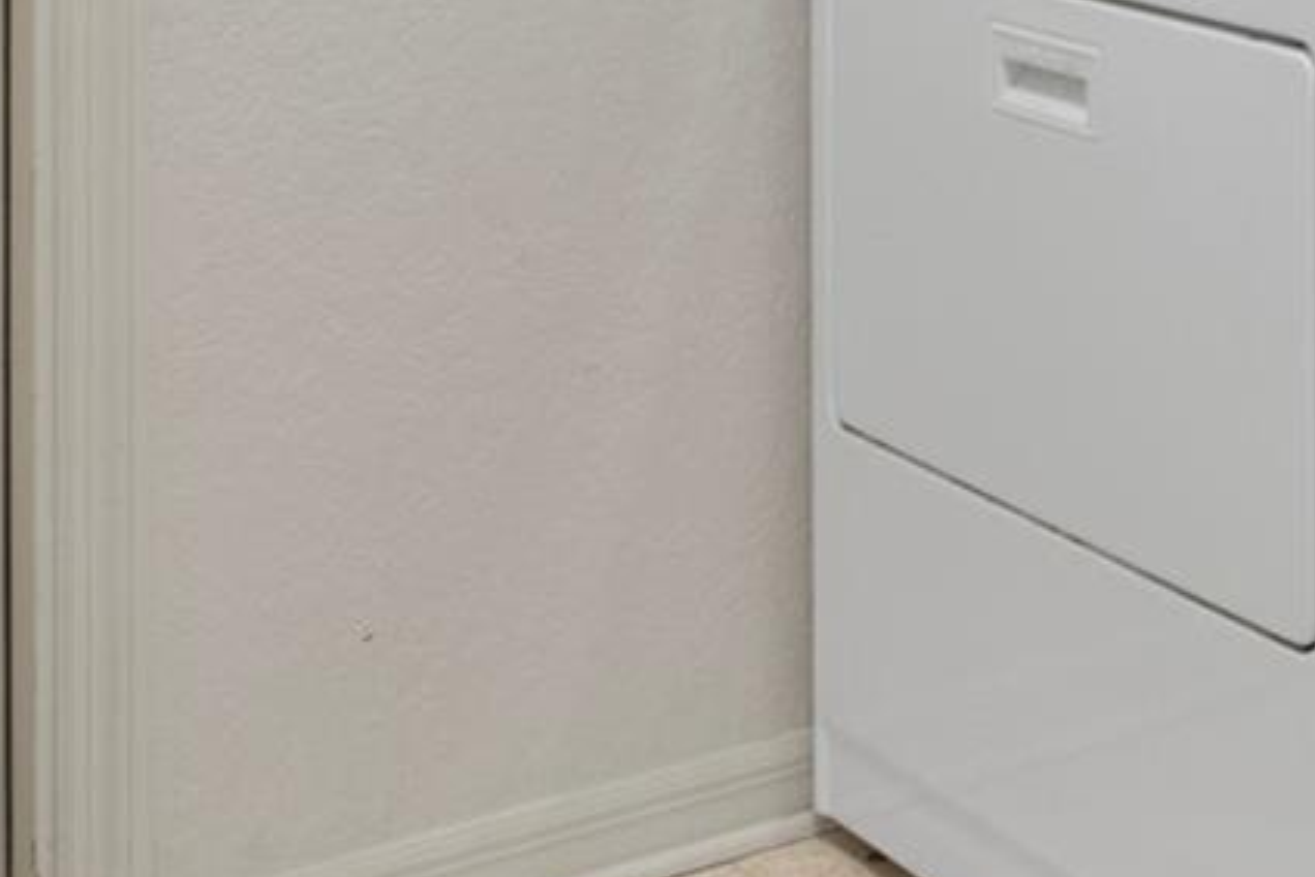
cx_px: 1687
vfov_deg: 14.8
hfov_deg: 21.7
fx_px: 3102
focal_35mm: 85
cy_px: -508
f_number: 8
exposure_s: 1/4
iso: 320
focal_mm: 15
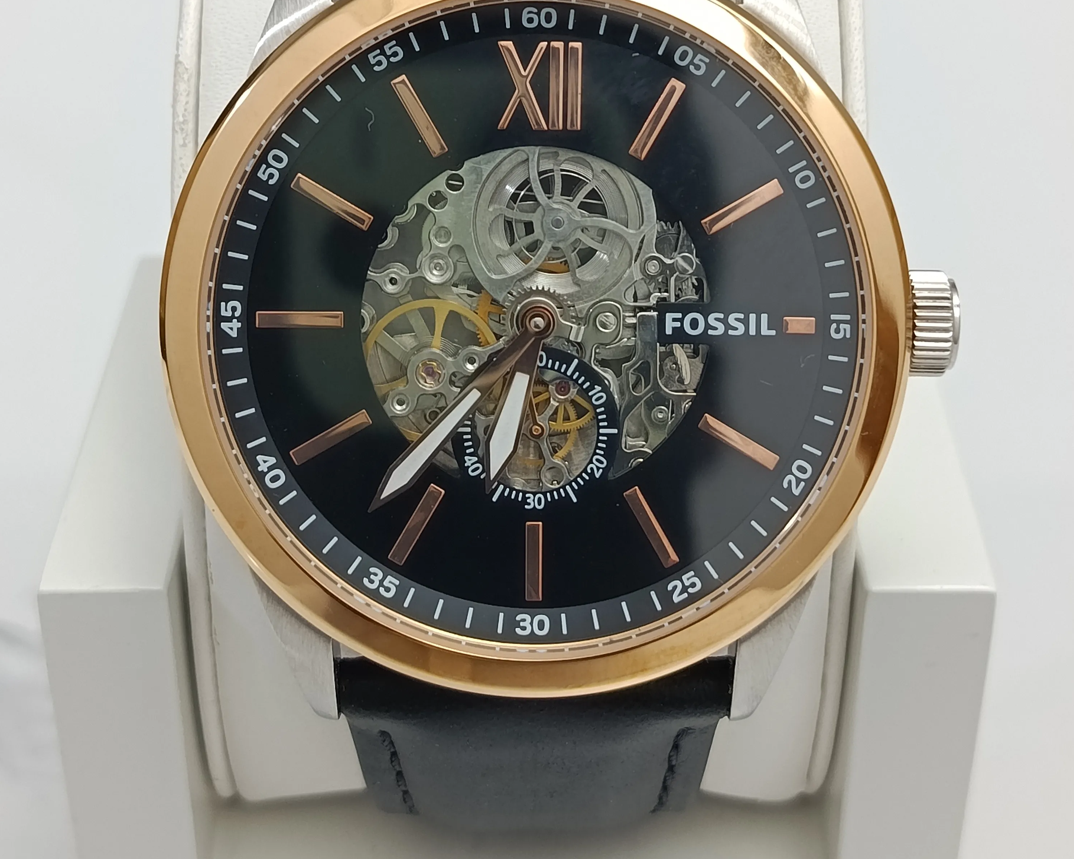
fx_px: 2003
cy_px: 282
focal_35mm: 63
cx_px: 539
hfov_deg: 30.0
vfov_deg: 24.1
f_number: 1.7
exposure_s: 1/100
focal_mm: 5.24
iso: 392
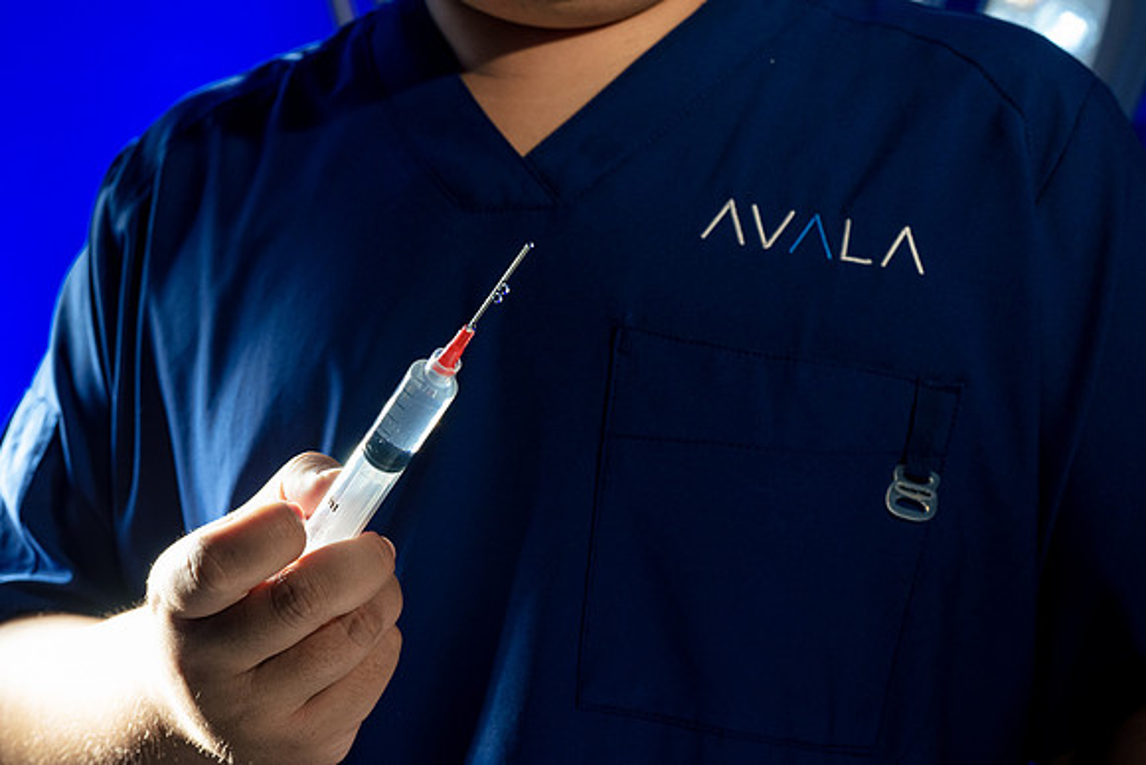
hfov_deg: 31.3
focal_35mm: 64
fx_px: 2046
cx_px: 508
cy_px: 408
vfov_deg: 21.2
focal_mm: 50
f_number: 7.1
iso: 400
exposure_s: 1/100
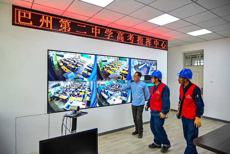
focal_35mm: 24
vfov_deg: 53.2
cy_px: 77
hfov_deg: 73.7
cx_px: 115
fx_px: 153
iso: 800
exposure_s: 1/60
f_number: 4.5
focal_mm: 24
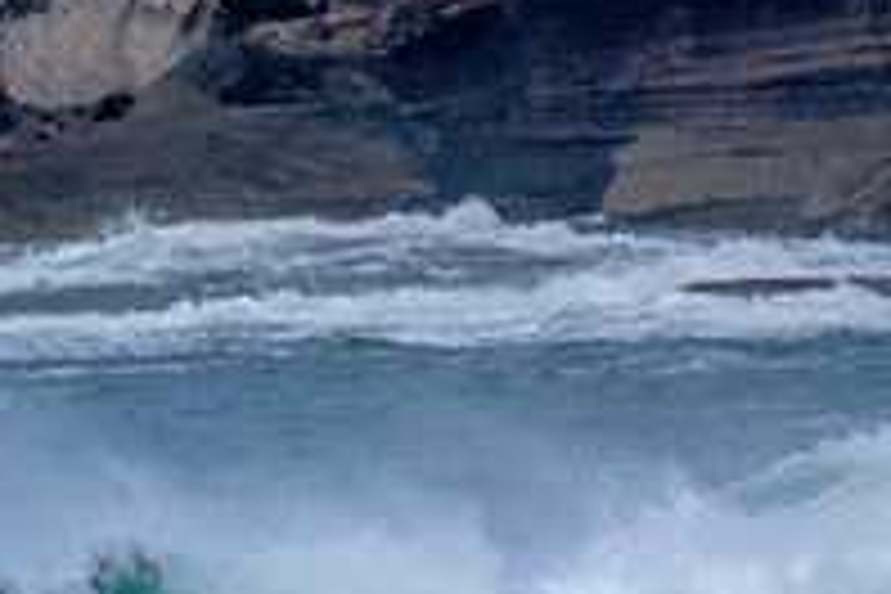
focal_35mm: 2349
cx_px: 540
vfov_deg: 0.6
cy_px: 704
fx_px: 58133
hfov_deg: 0.9
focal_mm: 800
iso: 1000
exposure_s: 1/2000
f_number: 11
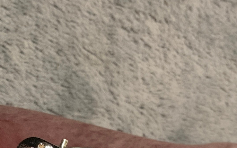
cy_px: 329
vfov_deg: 10.2
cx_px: 152
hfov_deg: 18.1
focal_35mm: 115
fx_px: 743
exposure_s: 1/78
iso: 64
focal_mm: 3
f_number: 1.8
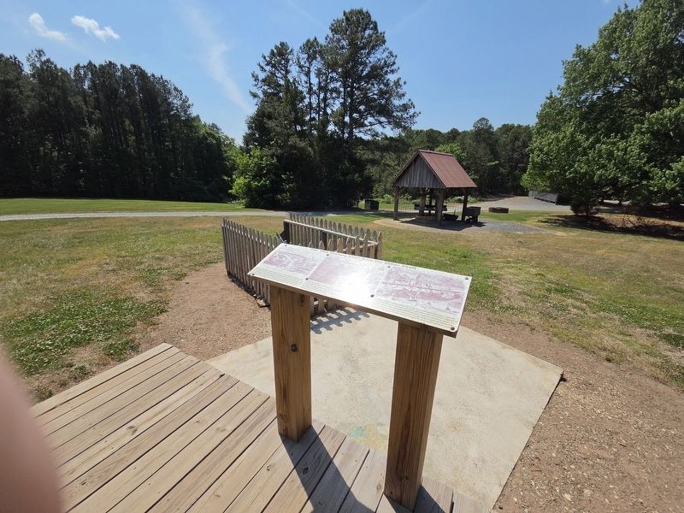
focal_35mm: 13
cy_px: 256
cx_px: 342
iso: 100
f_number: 2.2
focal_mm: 2.2
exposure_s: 1/6441
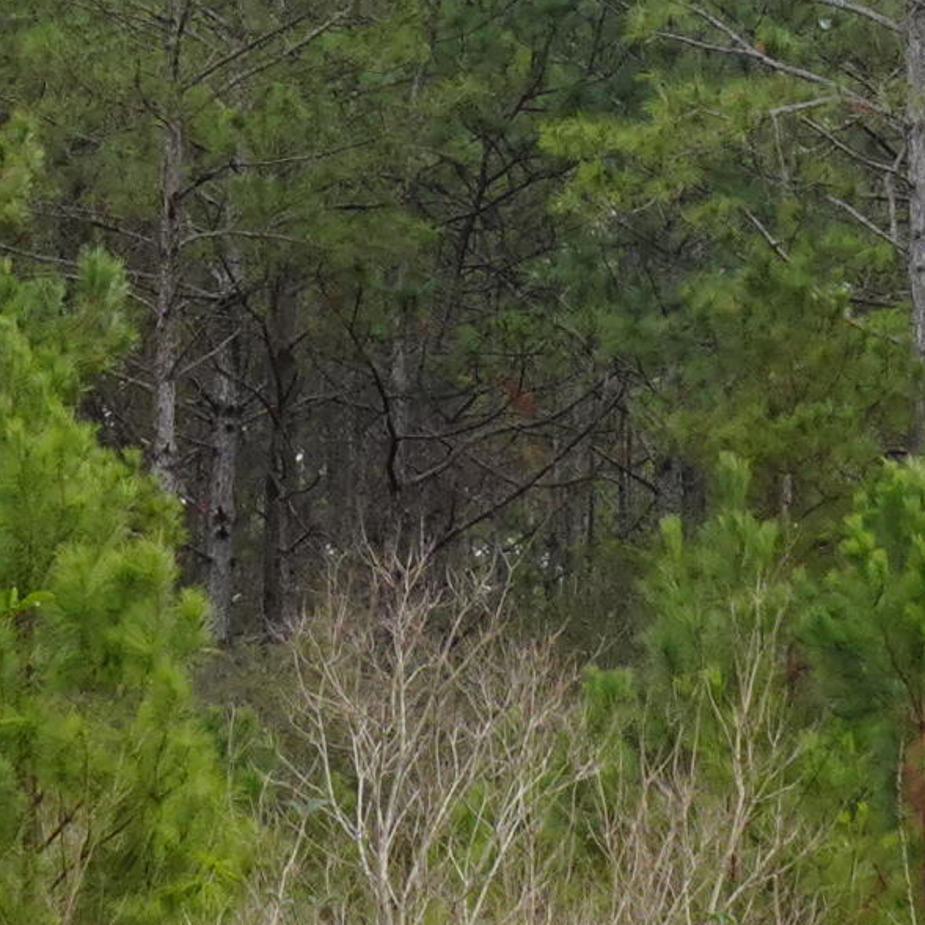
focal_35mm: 234
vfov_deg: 7.5
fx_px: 7074
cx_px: 587
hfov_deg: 7.5
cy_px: 350
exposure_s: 1/250
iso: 160
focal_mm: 8.35
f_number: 4.5
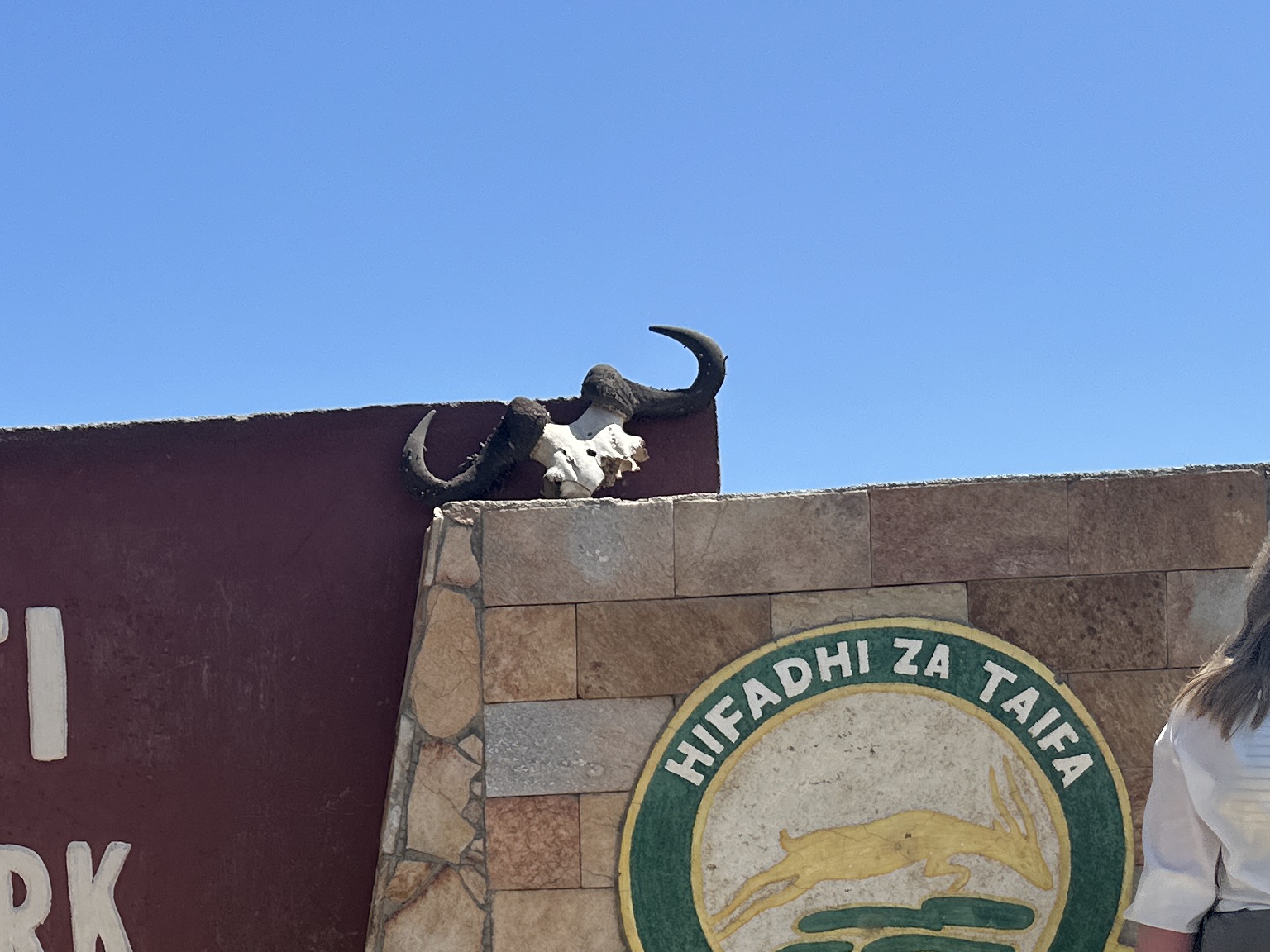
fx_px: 2311
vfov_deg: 22.0
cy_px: 1063
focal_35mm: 63
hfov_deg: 29.8
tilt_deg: +0.7
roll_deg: +1.7
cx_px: 193
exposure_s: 1/3717
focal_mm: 6.86
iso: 80
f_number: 1.78
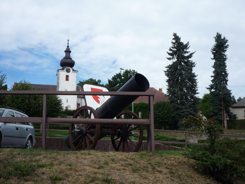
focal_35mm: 50
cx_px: 122
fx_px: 354
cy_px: 92
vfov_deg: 29.1
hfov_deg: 38.2
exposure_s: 1/400
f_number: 5
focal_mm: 6.3
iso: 100
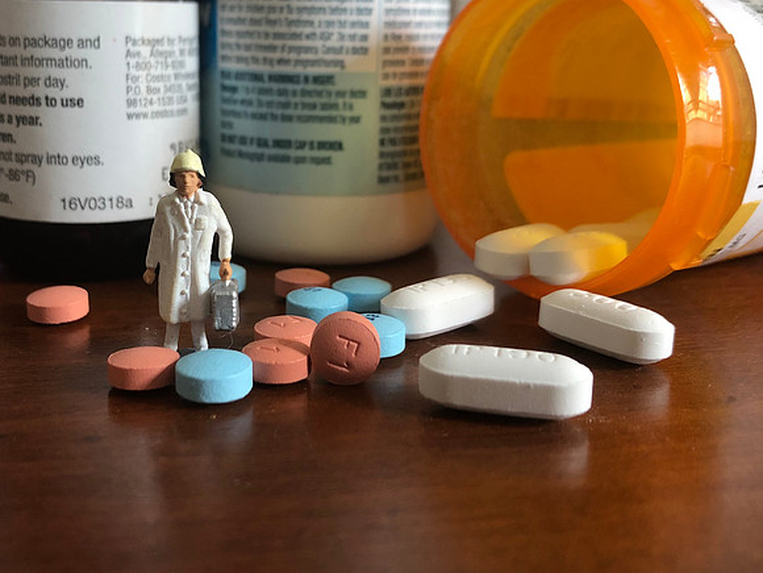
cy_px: 286
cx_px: 382
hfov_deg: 63.4
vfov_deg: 49.7
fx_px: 617
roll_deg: -0.7
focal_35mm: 28
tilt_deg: -13.5
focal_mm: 3.99
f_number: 1.8
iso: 40
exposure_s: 1/17
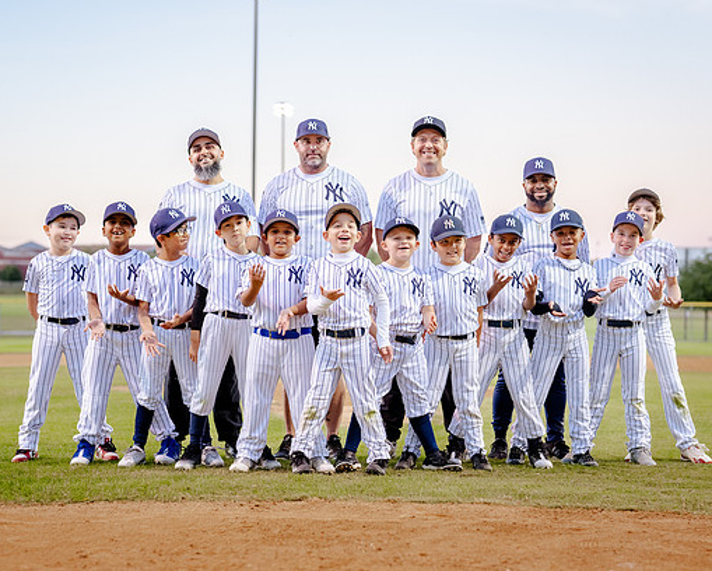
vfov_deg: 21.9
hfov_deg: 27.1
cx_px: 373
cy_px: 333
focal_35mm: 70
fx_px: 1476
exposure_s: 1/500
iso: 1000
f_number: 2
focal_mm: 50
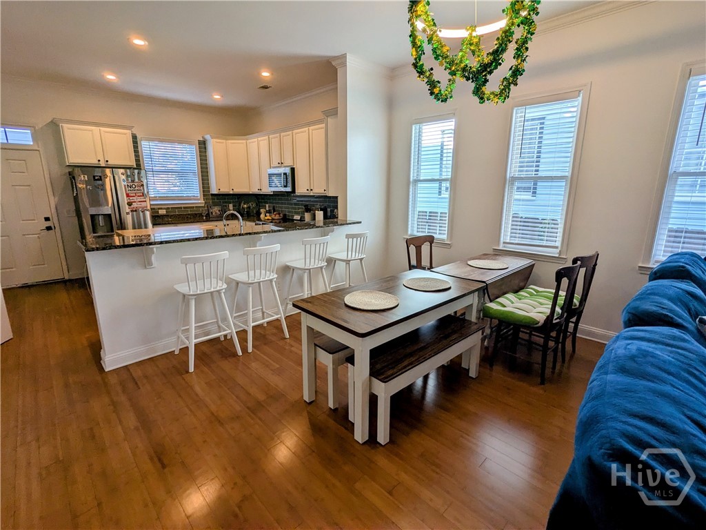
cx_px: 353
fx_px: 326
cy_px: 265
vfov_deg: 78.1
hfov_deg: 94.5
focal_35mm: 16
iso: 49
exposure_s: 1/120
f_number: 2.2
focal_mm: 2.35
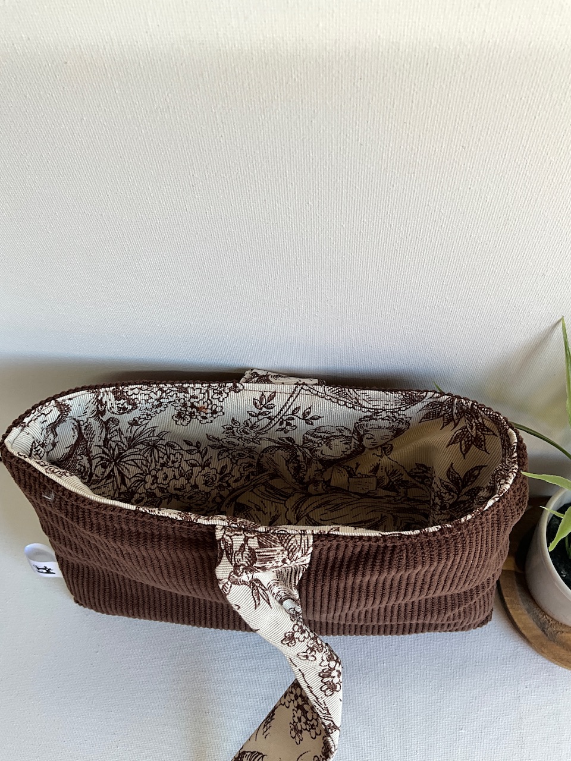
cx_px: 286
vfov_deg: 61.7
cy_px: 380
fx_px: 638
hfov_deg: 48.2
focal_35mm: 29
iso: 40
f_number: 1.8
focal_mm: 3
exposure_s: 1/122
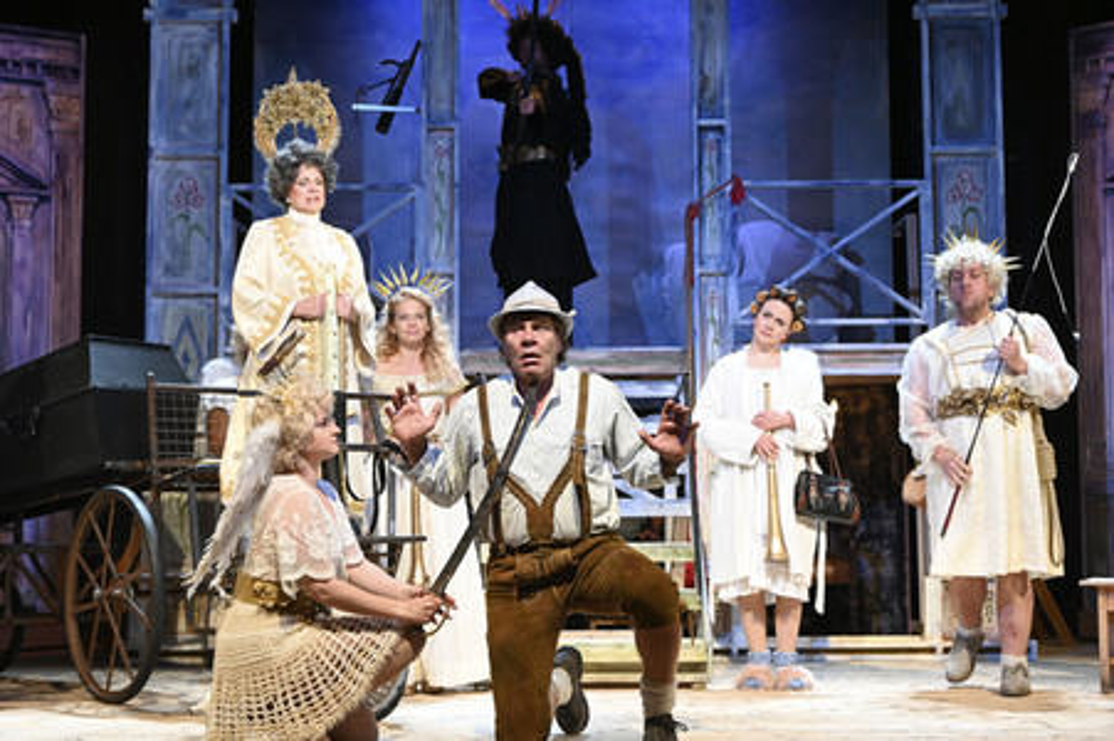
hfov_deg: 37.5
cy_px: 370
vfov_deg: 25.5
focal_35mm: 53
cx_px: 557
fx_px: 1639
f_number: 5.6
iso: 3200
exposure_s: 1/200
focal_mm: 53
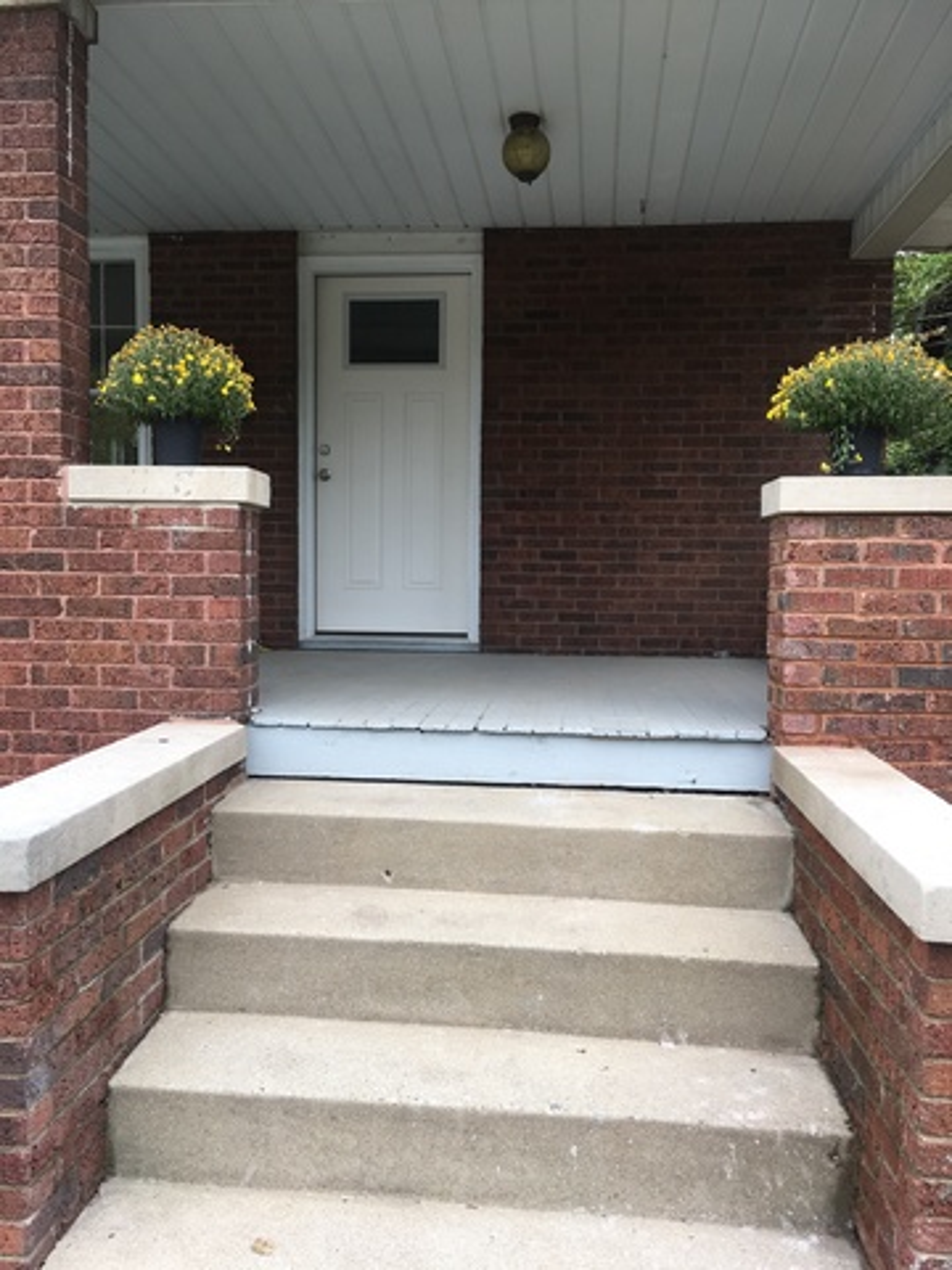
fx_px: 1063
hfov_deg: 48.2
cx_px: 476
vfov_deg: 61.7
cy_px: 635
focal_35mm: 29
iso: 25
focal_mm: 4.15
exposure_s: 1/359
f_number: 2.2
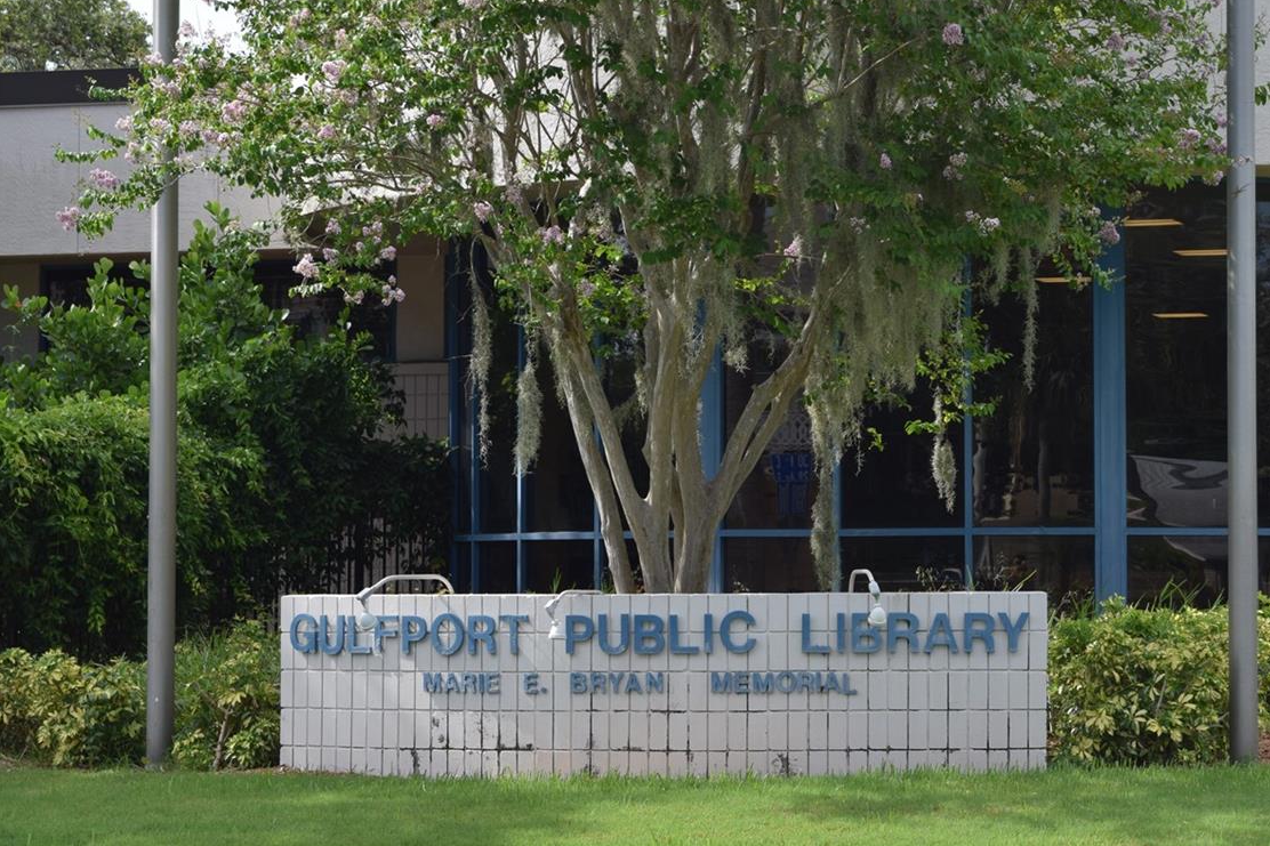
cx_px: 893
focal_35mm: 119
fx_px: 4187
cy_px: 240
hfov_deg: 17.2
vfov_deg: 11.5
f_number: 8
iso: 200
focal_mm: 55
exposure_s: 1/250
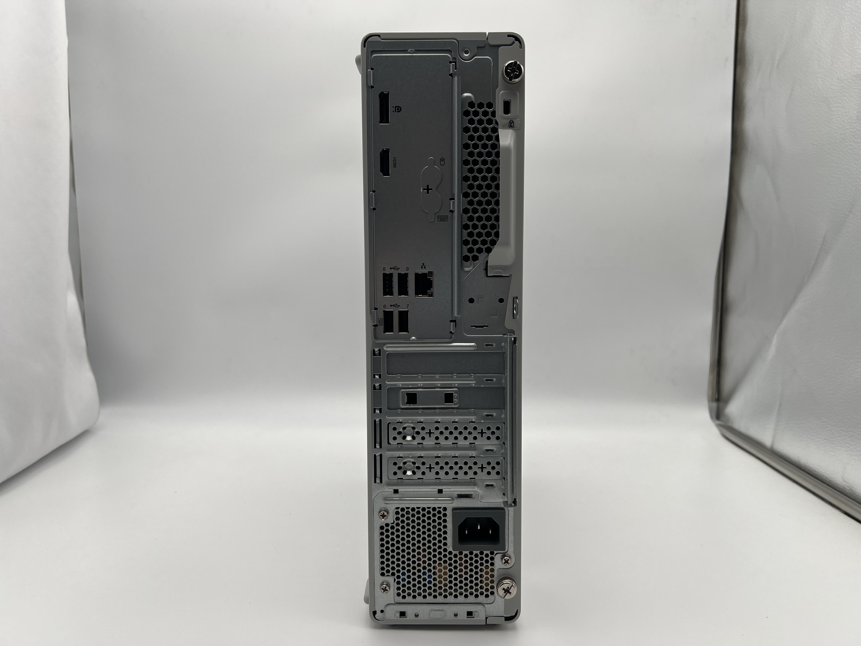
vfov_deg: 53.1
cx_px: 430
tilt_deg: -6.0
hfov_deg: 67.3
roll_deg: -0.4
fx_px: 647
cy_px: 323
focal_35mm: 26
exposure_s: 1/1019
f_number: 1.5
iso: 50
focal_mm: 5.7
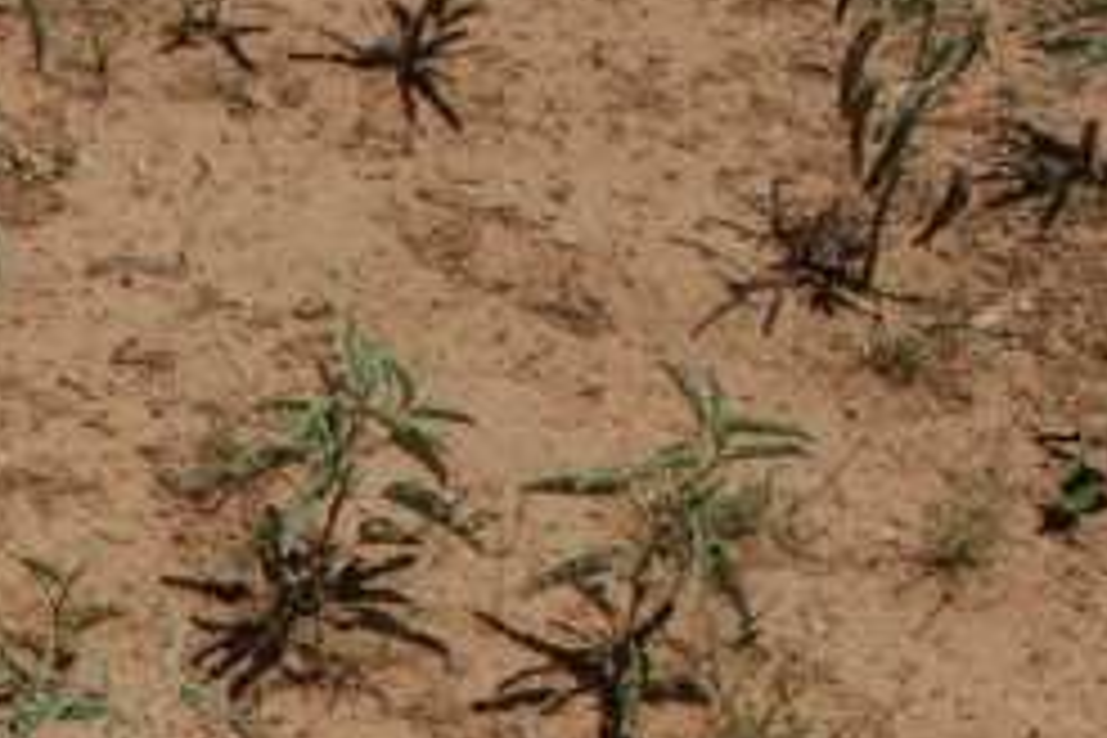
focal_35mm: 150
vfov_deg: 8.7
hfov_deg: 12.4
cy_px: 1433
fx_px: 4612
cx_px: -972
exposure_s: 1/400
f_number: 10
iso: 100
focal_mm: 24
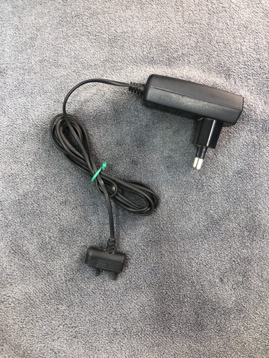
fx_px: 290
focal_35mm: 28
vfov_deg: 63.4
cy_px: 179
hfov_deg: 49.7
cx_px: 134
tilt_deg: -85.7
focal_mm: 4
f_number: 1.8
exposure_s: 1/25
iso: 40
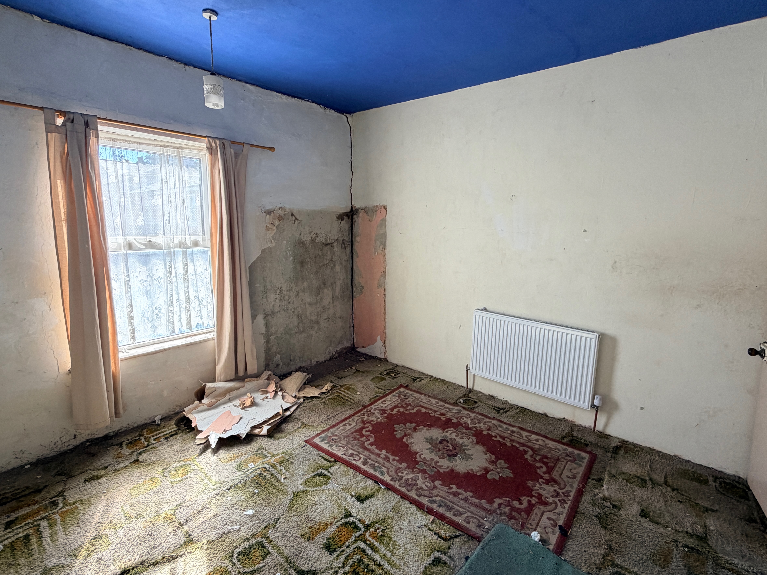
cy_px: 273
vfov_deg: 74.7
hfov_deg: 91.0
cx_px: 392
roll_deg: -0.7
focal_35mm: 17
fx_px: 377
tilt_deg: -6.8
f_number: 2.2
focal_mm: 2.22
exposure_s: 1/121
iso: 125
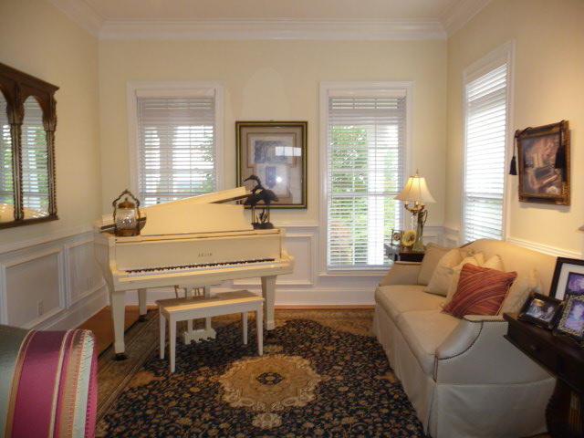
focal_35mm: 28
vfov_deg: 49.7
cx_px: 292
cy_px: 219
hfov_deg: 63.4
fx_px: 472
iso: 160
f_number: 3.3
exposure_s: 1/30
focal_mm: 4.7
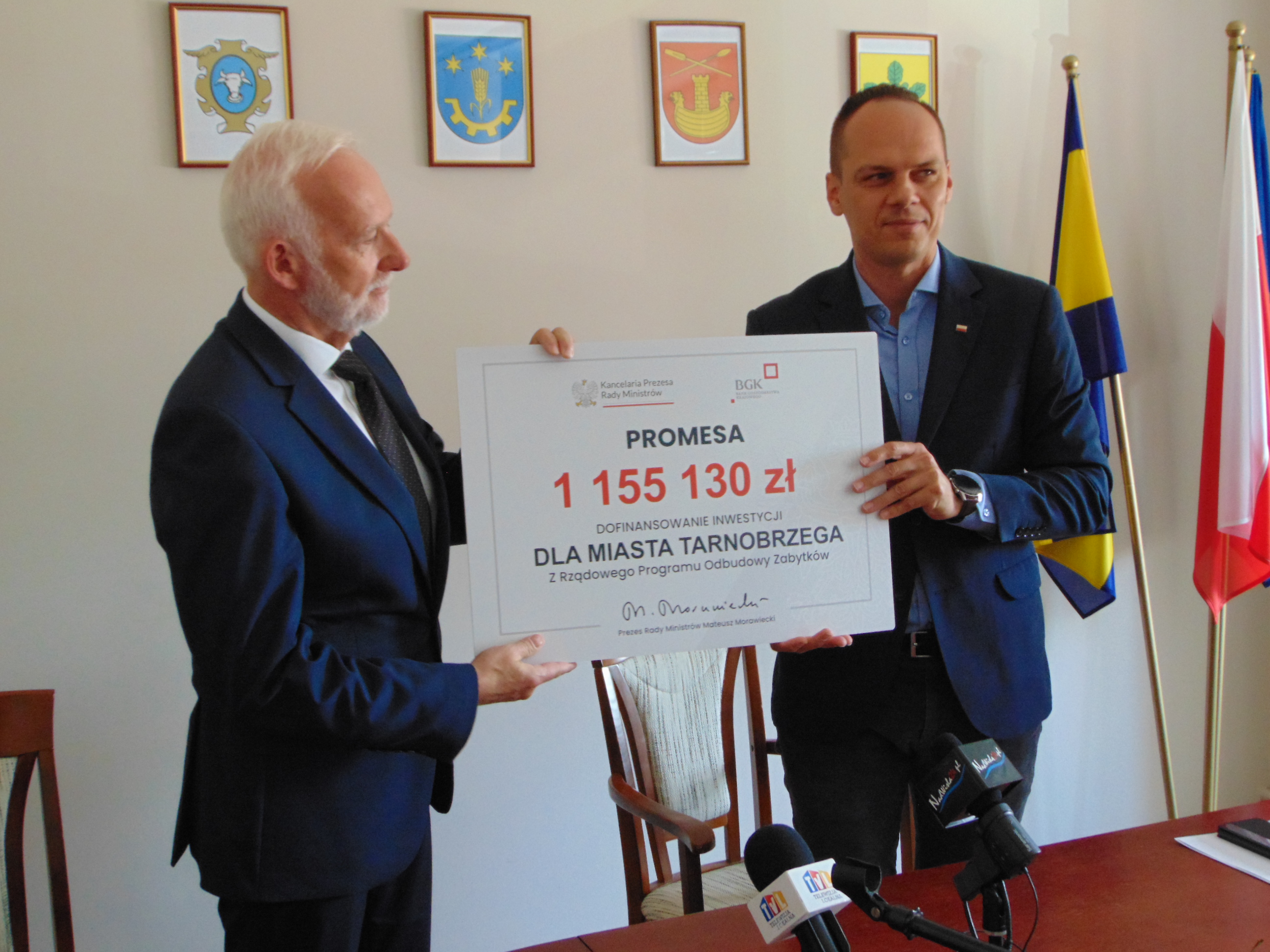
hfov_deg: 44.8
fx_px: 1541
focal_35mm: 42
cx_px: 635
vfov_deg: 34.3
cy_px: 476
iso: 320
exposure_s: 1/30
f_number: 3.3
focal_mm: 7.6
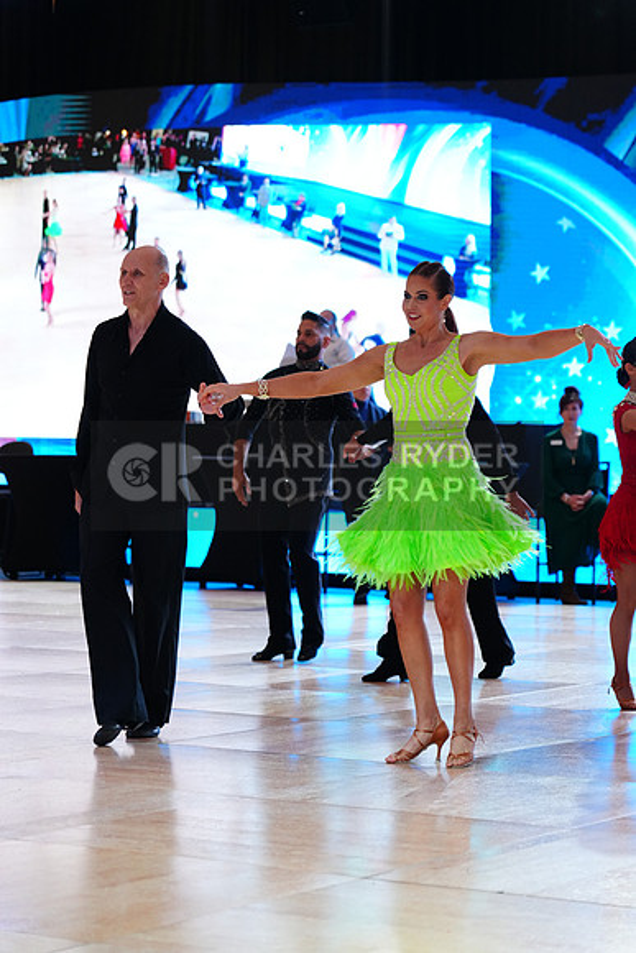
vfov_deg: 19.5
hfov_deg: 13.0
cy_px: 476
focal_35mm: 105
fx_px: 2781
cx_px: 318
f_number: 4
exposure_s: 1/250
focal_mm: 105
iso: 2000
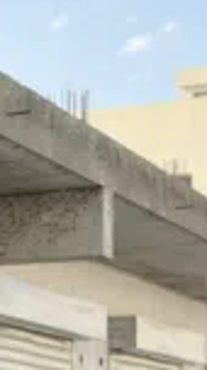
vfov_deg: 15.1
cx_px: 141
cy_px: 441
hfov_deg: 8.7
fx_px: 1353
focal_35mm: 138
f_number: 1.78
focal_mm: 6.76
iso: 64
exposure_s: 1/2273
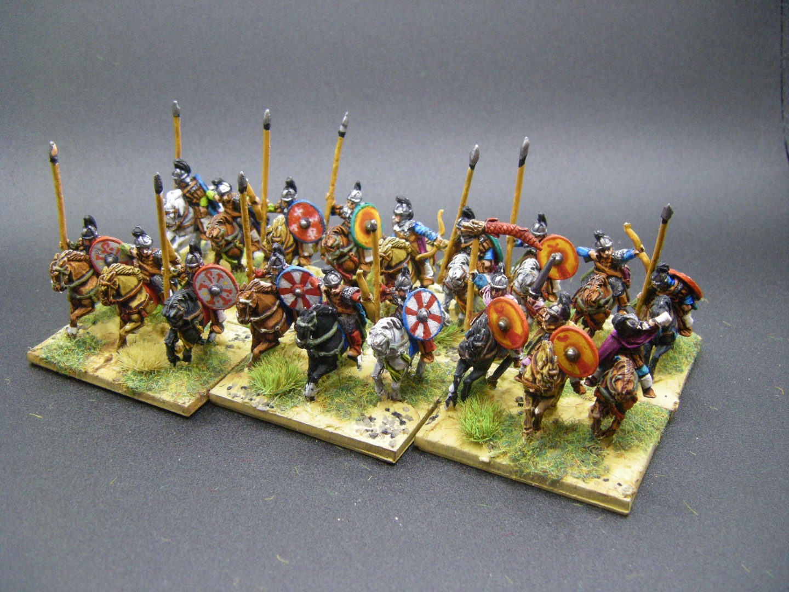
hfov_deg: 41.2
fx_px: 1048
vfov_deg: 31.5
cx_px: 394
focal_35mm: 46
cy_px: 296
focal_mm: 7.6
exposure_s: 1/50
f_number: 3.6
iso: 400
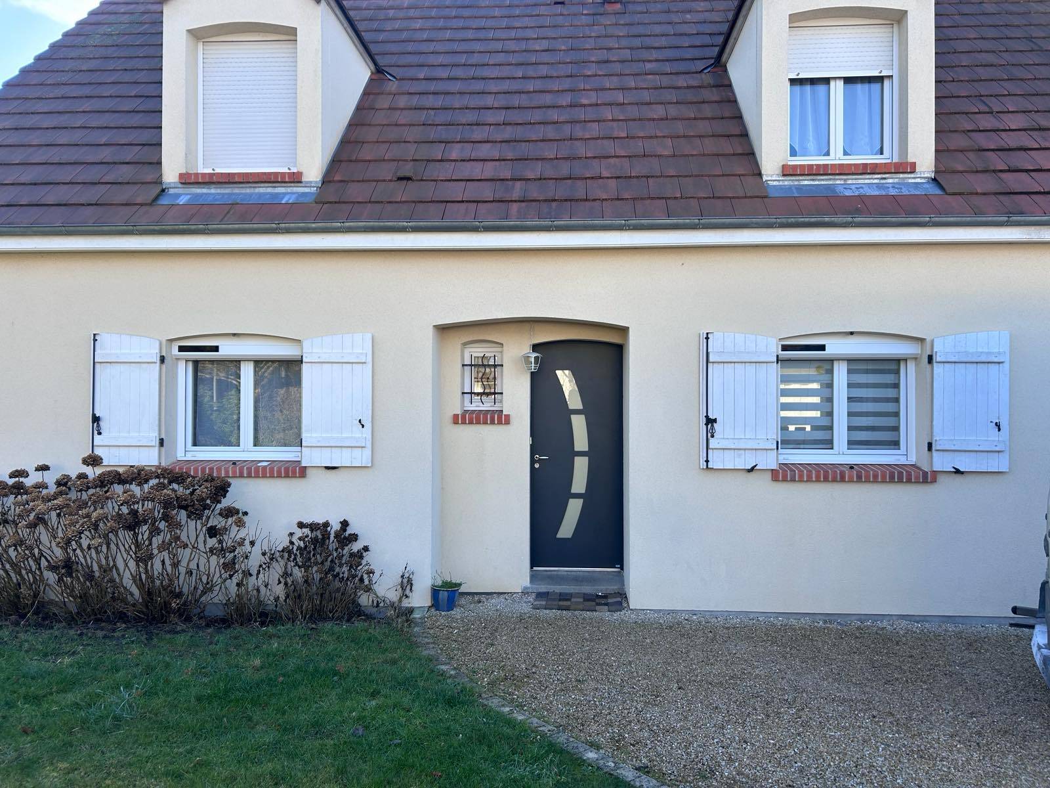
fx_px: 789
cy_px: 394
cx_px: 525
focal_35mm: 26
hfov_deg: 67.3
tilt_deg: +0.1
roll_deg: +0.5
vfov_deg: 53.1
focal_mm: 5.7
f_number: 1.5
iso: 50
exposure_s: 1/827
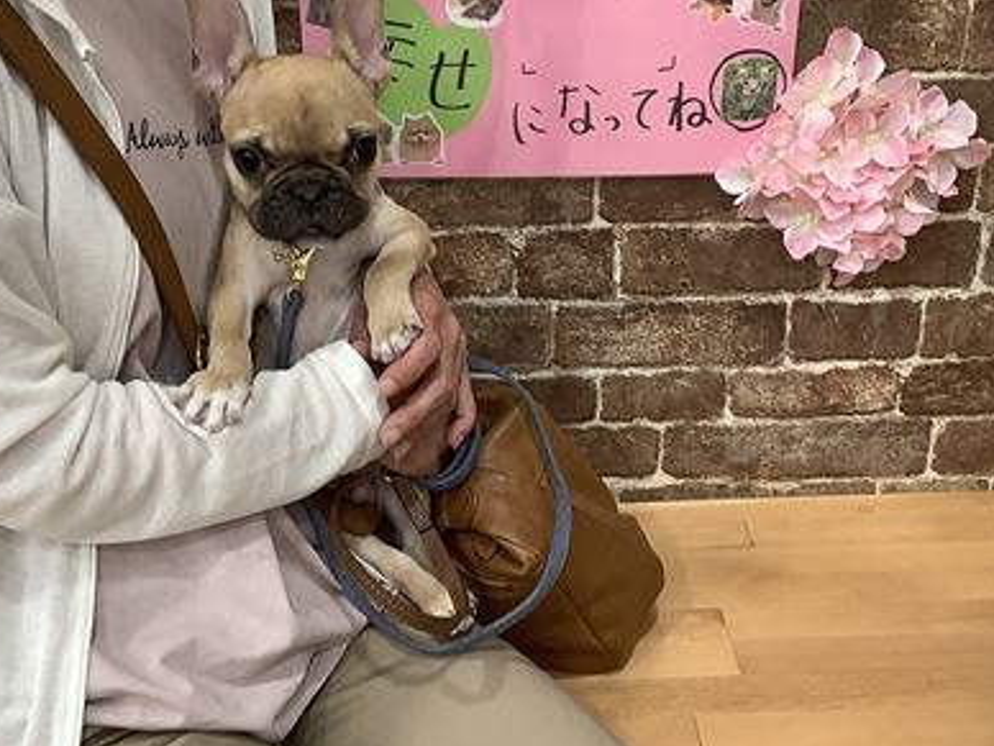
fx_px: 1378
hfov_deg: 39.6
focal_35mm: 48
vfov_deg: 30.3
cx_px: 523
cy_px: 369
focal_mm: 3.3
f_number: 2.4
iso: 80
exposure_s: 1/50
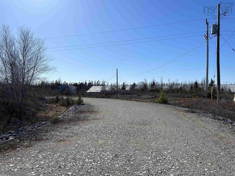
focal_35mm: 26
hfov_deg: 67.3
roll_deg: +1.1
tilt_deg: +2.6
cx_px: 118
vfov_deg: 53.1
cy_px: 88
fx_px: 177
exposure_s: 1/8000
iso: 50
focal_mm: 5.7
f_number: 1.5
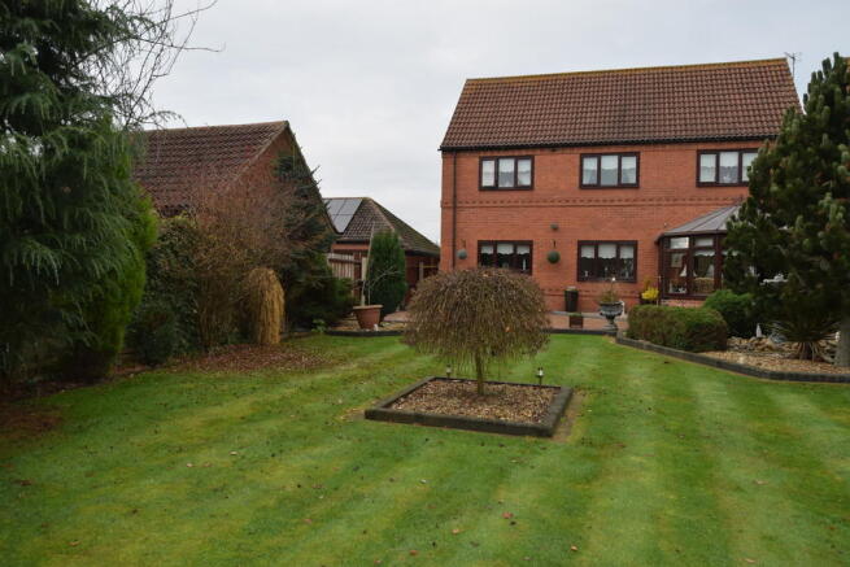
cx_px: 425
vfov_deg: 48.0
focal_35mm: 27
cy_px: 284
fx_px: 638
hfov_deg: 67.4
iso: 140
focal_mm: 18
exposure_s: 1/125
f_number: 5.6
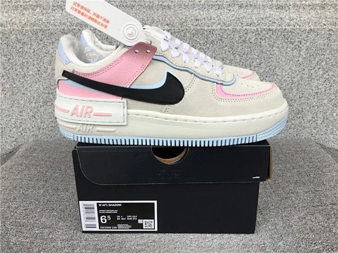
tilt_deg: -18.3
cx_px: 169
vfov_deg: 45.4
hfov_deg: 58.4
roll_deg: +0.4
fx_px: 303
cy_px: 126
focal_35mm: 31
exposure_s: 1/145
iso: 25
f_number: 2.4
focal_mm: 3.3
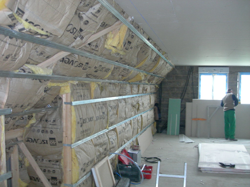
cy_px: 94
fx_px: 274
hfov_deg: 49.0
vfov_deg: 37.7
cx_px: 125
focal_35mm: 38
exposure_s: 1/14.1
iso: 200
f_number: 2.8
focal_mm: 7.8
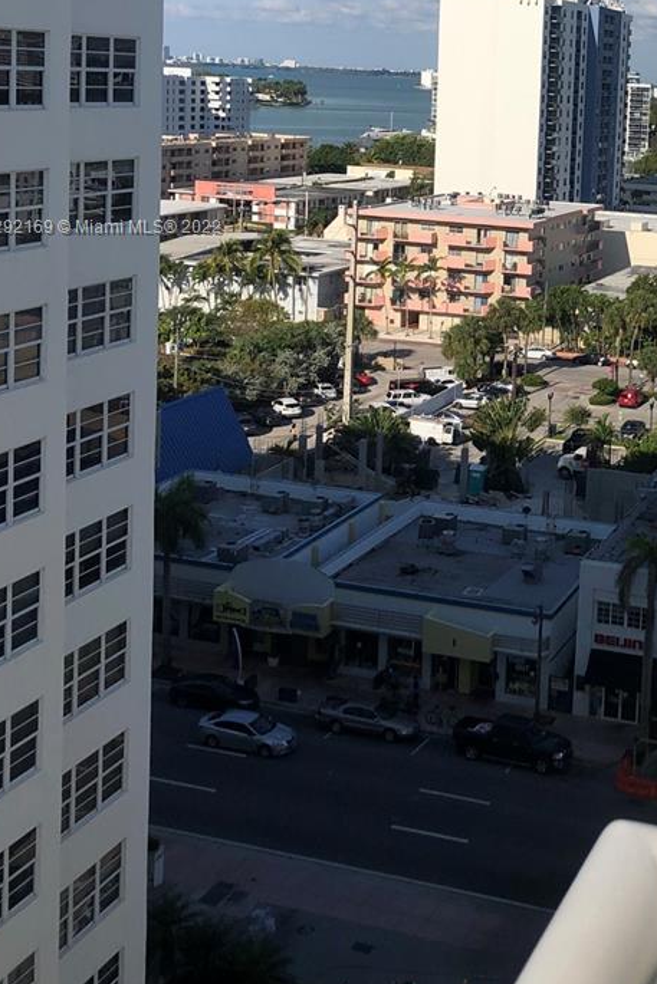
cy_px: 228
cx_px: 605
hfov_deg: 25.6
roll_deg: -2.9
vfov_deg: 37.8
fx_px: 1395
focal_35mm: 51
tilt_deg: -6.2
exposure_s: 1/3472
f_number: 1.8
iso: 20
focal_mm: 3.99
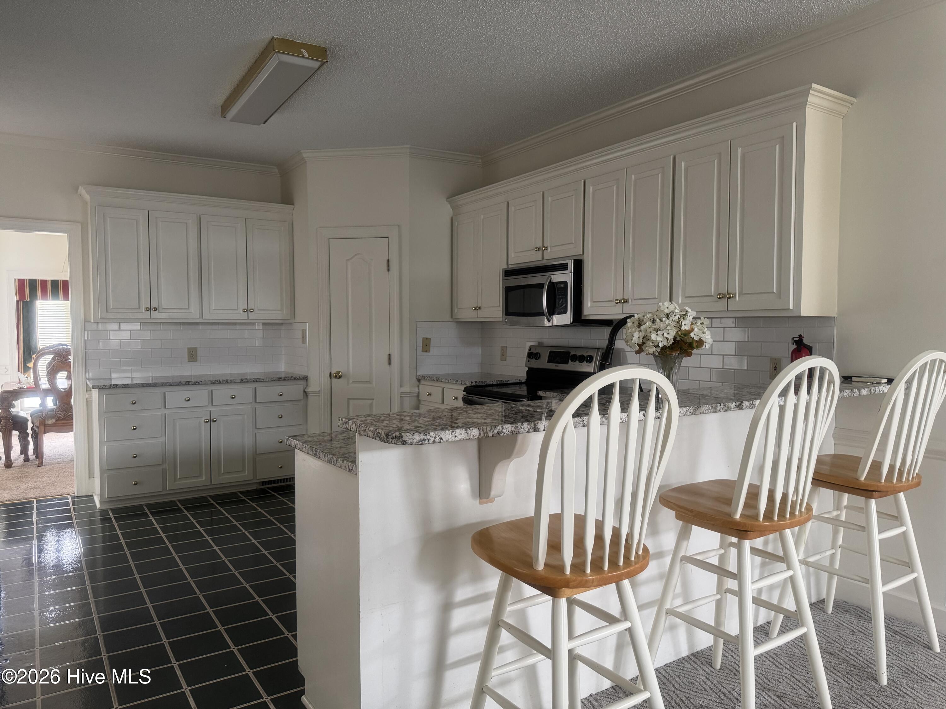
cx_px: 473
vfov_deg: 56.8
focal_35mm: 24
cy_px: 354
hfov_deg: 71.6
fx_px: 656
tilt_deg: -3.2
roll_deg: -0.1
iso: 320
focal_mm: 6.76
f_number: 1.78
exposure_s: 1/60
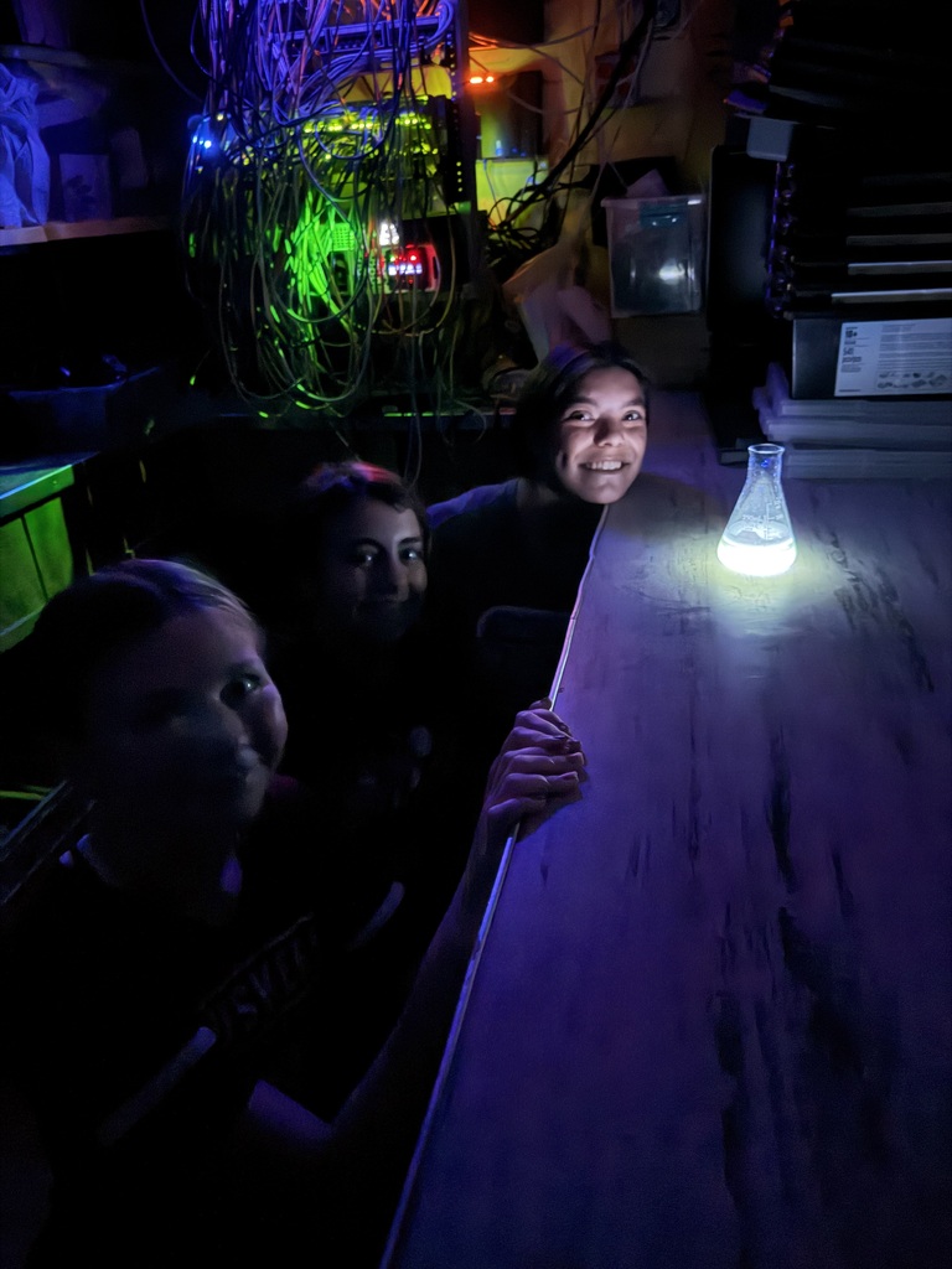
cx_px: 476
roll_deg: +4.0
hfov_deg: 56.8
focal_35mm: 24
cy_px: 634
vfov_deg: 71.6
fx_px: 880
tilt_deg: -26.0
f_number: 1.78
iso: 25000
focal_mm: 6.76
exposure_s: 1/2
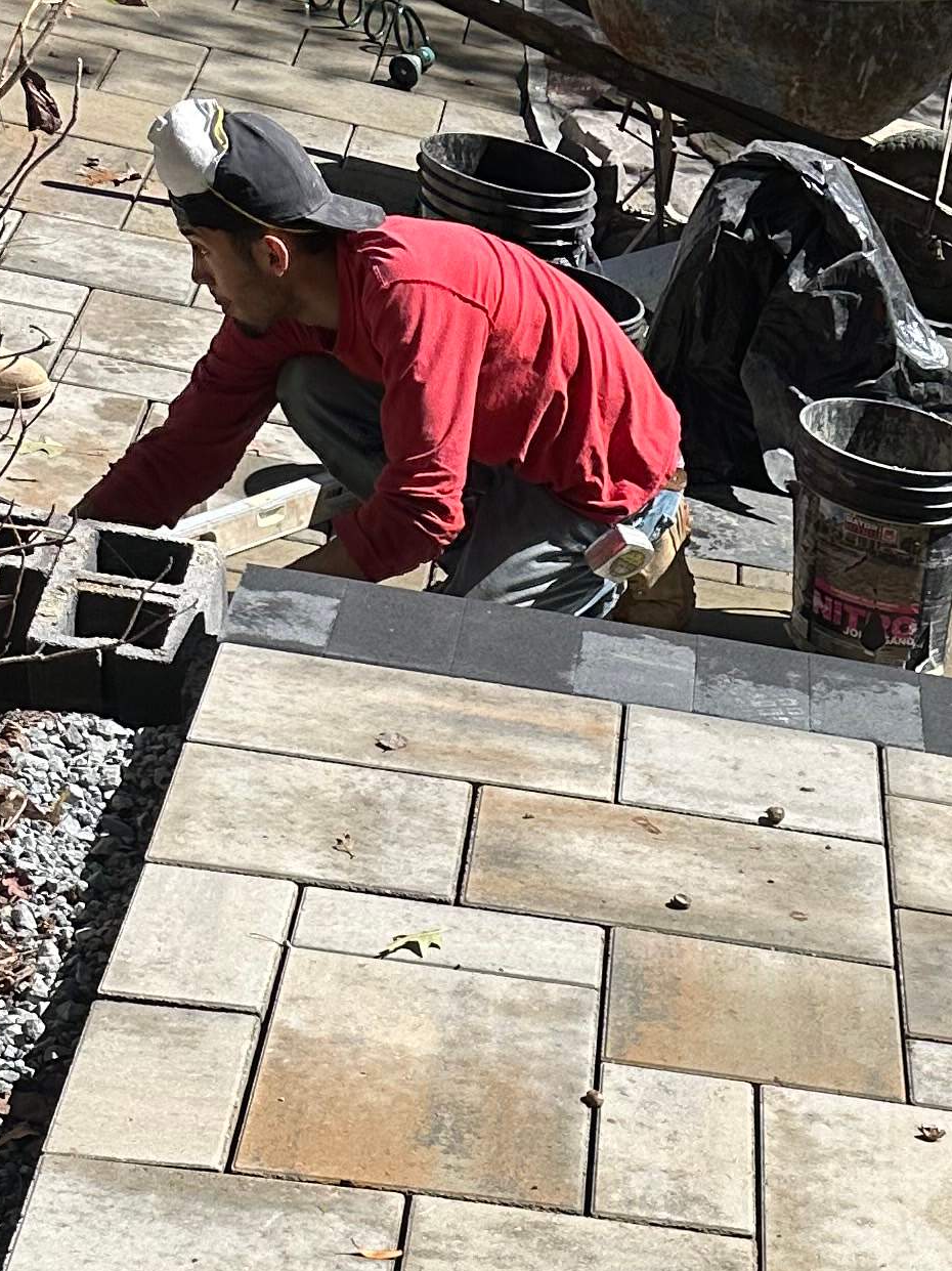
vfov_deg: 21.6
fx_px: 2862
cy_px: 1818
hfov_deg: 16.7
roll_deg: -18.1
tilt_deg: -39.7
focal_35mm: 78
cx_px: 1520
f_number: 1.78
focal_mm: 6.86
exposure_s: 1/3597
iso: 80
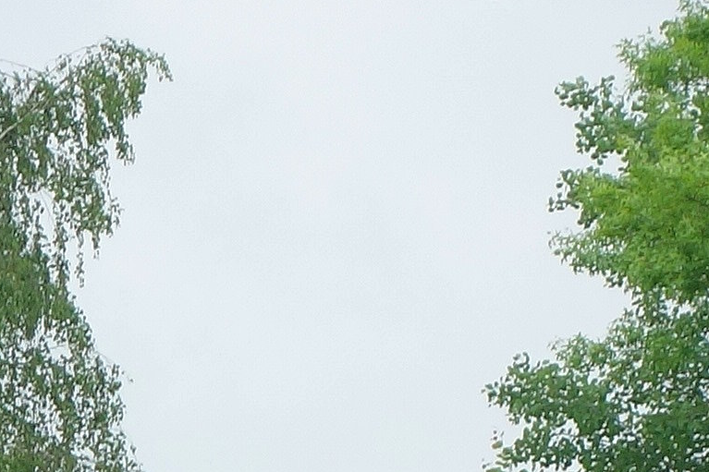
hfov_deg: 3.2
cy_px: 1309
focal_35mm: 635
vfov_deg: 2.1
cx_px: 964
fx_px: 12502
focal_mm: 33.2
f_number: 5.6
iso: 125
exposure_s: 1/160
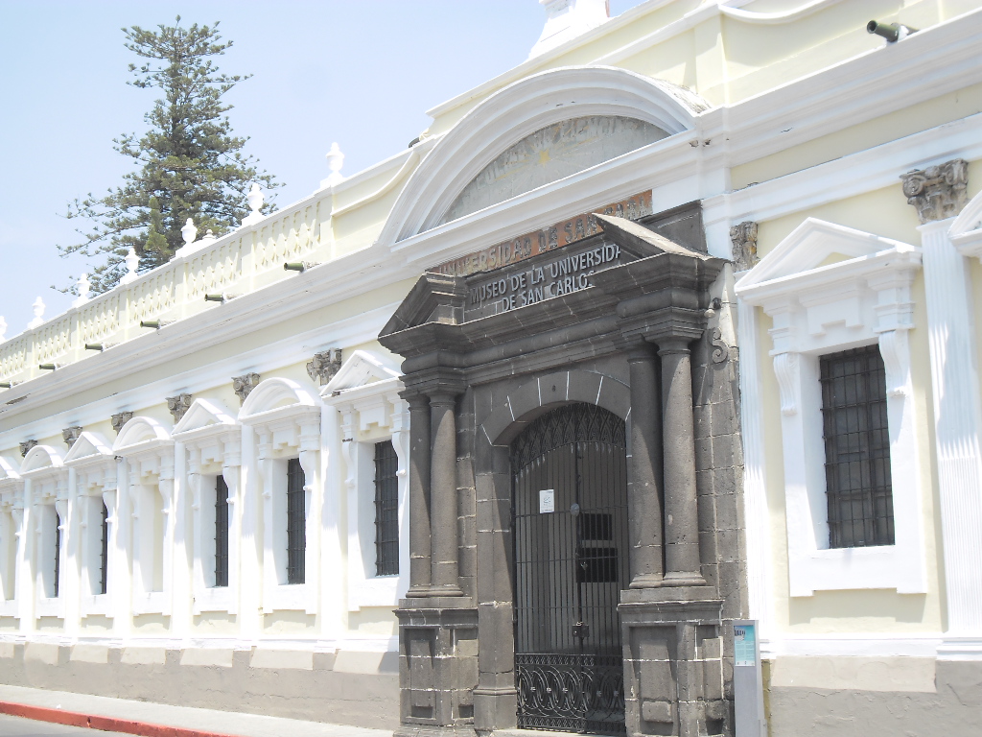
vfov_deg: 28.0
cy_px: 368
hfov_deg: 36.8
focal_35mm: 52
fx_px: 1475
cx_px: 491
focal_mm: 9.3
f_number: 5
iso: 80
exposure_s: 1/206
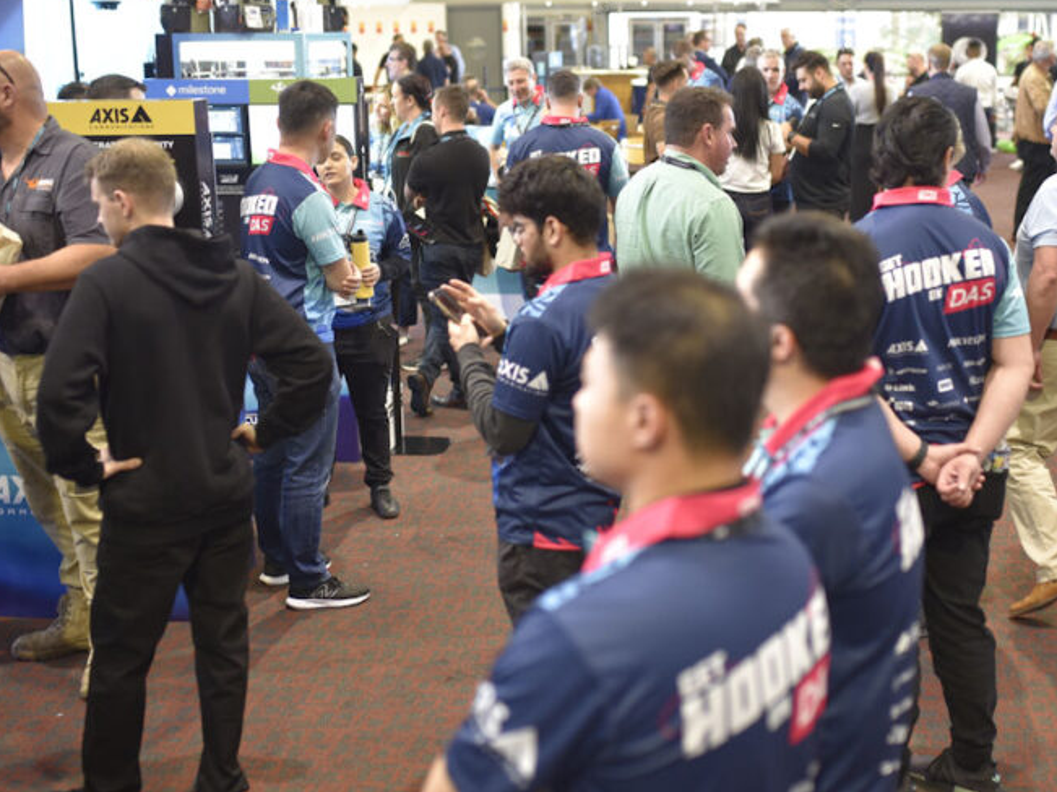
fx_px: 1618
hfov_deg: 36.0
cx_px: 656
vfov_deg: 27.5
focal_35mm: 53
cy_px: 349
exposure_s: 1/60
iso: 800
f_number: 1.8
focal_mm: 35
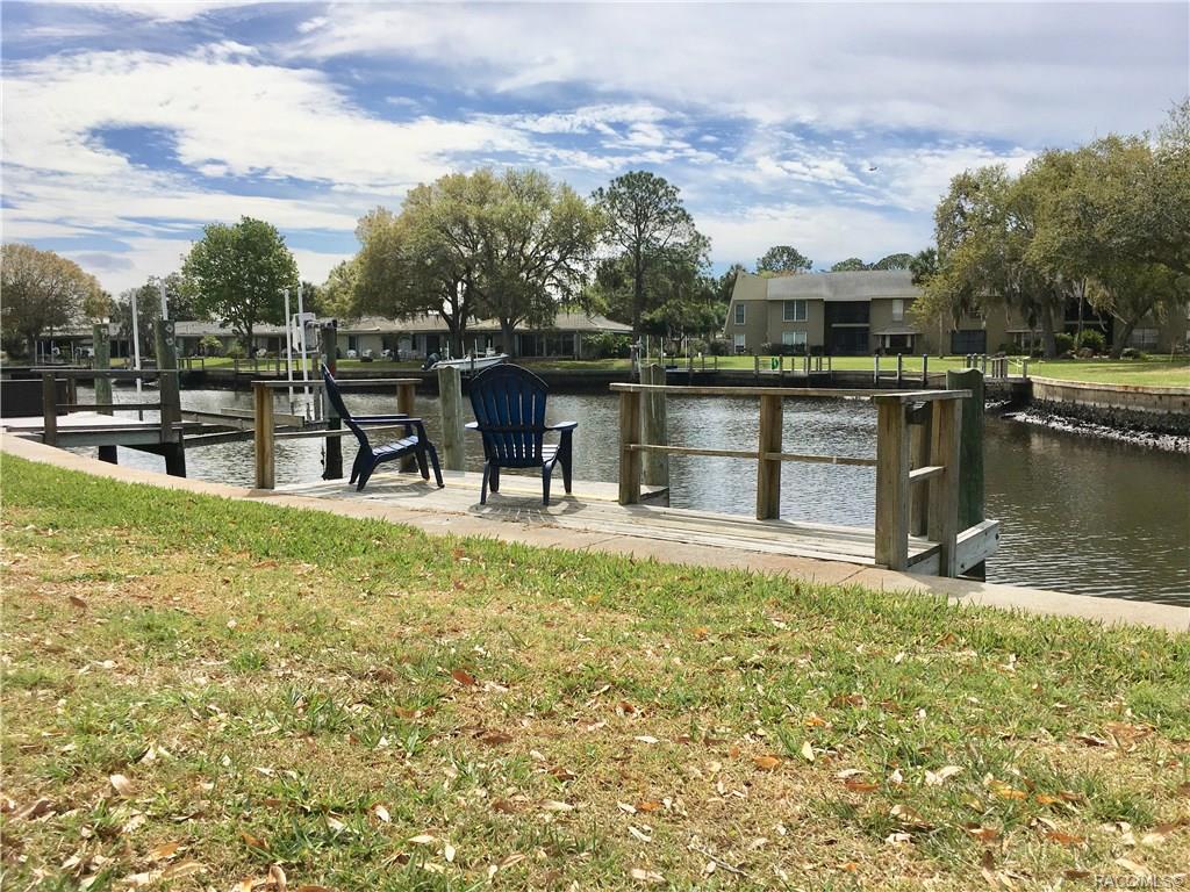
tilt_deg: -4.9
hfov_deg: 61.7
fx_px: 997
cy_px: 446
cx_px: 595
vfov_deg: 48.2
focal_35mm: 29
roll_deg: +0.2
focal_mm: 4.15
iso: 25
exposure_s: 1/3344
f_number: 2.2
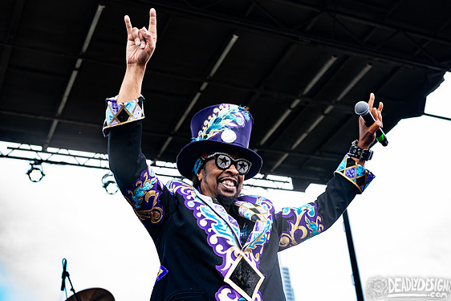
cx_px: 229
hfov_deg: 36.9
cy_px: 147
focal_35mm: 54
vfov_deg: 25.1
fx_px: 677
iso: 400
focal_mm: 50
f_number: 4
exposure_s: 1/160
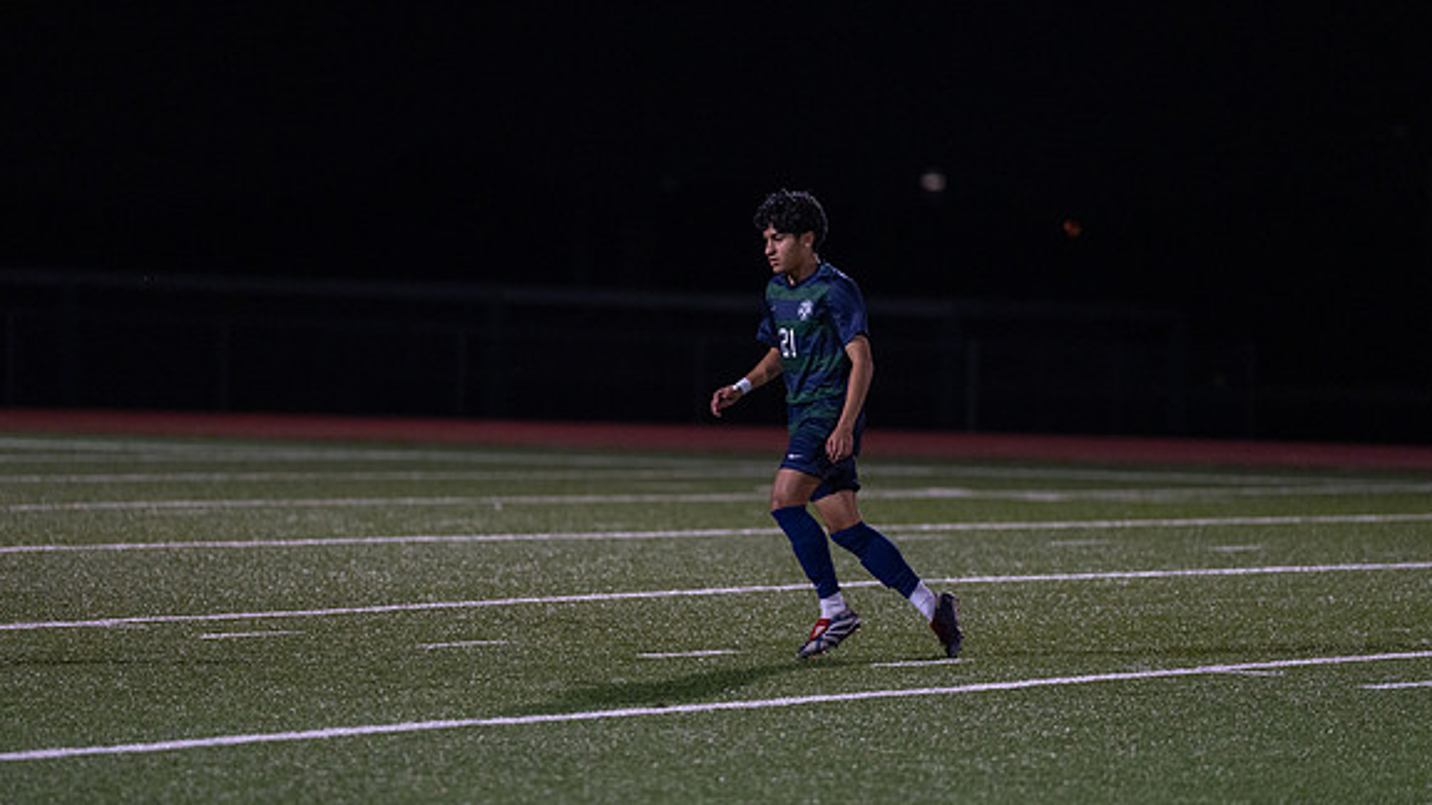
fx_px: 8581
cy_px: 447
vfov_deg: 5.4
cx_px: 718
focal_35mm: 226
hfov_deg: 9.5
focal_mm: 200
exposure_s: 1/1250
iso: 2500
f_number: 2.8
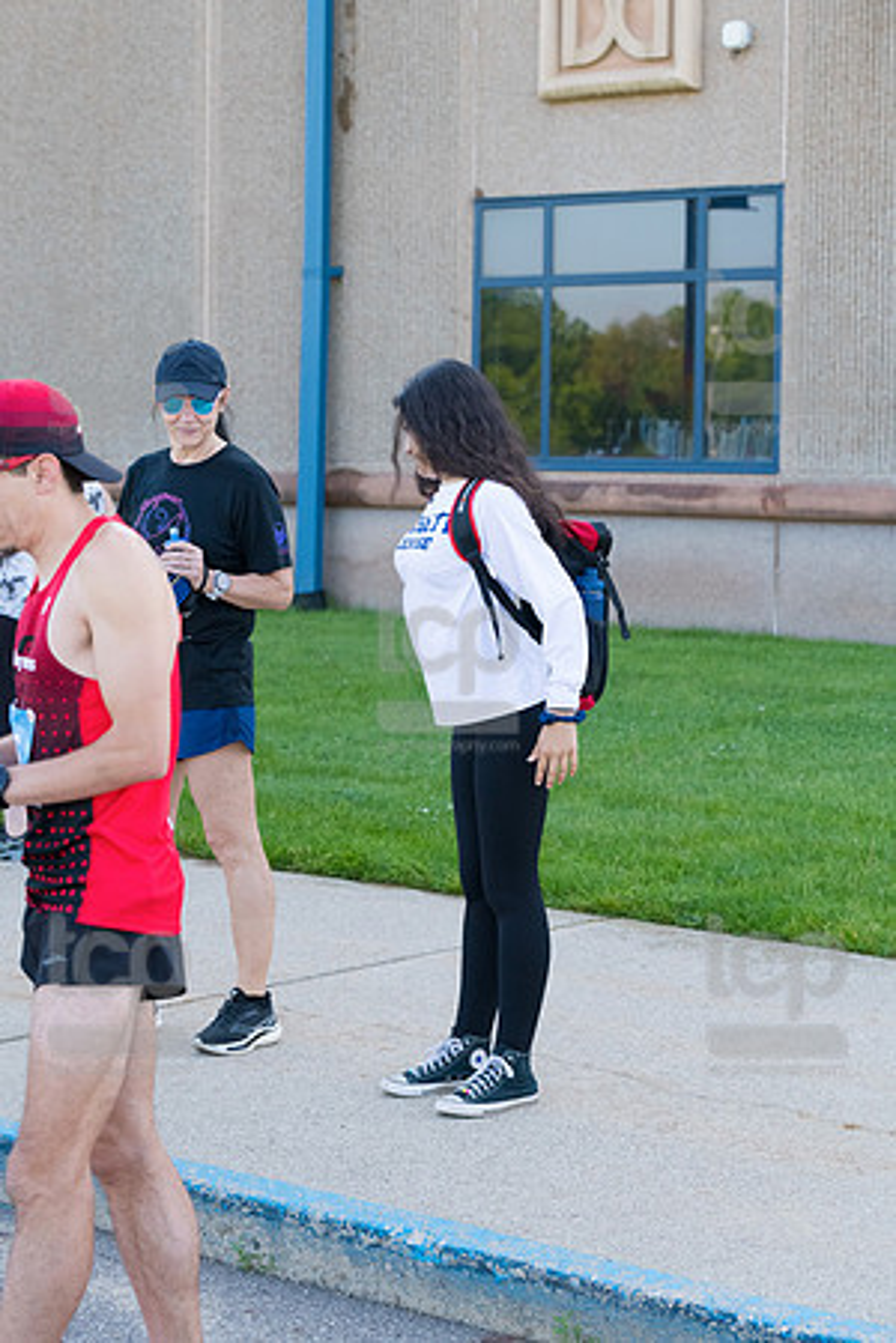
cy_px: 672
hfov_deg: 15.9
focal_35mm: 86
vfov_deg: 23.6
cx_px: 448
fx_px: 3210
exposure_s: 1/1600
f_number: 5.6
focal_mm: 86
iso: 2500
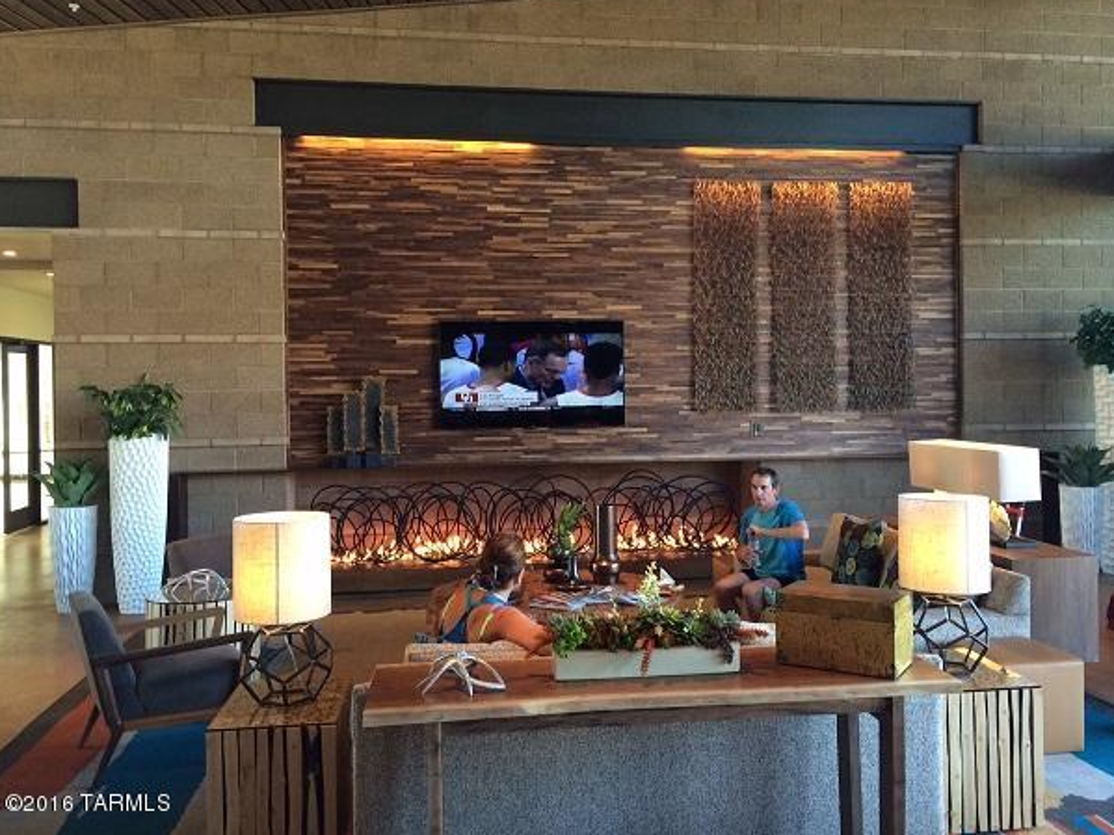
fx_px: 997
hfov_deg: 58.3
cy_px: 394
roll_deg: +0.4
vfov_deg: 45.4
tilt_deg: -1.2
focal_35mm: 31
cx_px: 590
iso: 50
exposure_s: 1/30
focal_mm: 4.15
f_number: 2.2
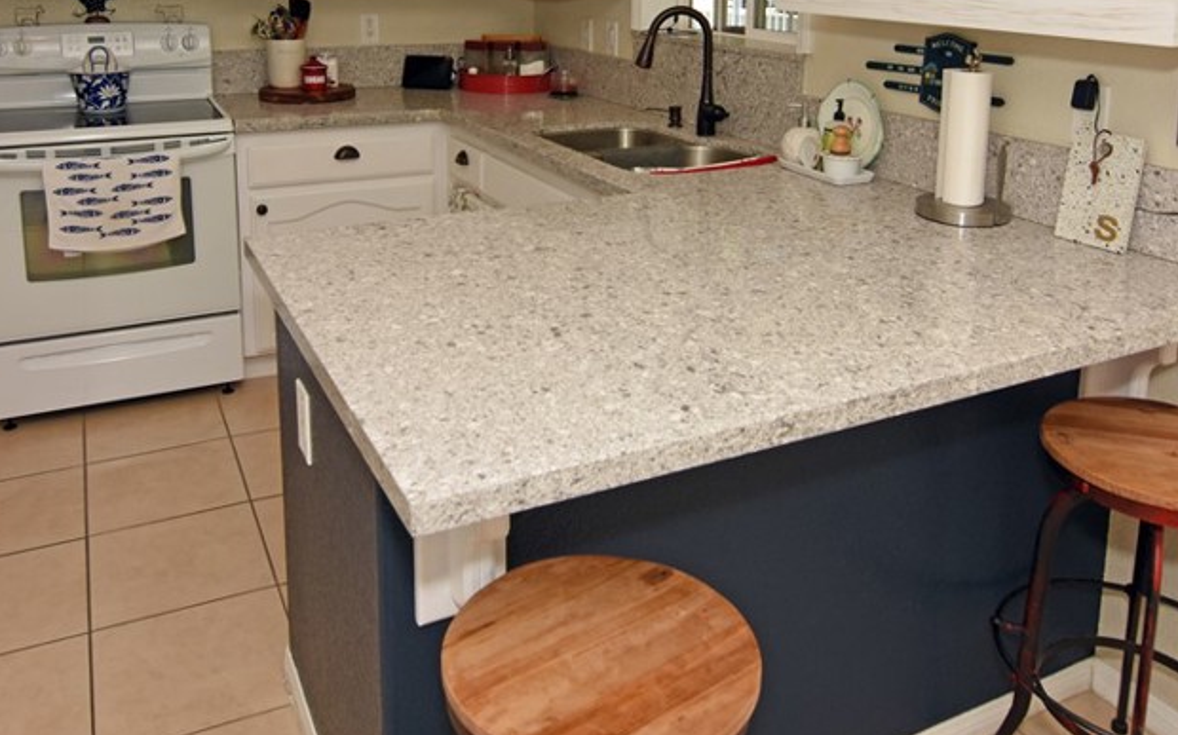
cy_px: 115
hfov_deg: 58.4
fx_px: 1054
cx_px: 572
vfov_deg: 36.7
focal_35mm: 33
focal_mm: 13
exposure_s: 1/200
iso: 200
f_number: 7.1
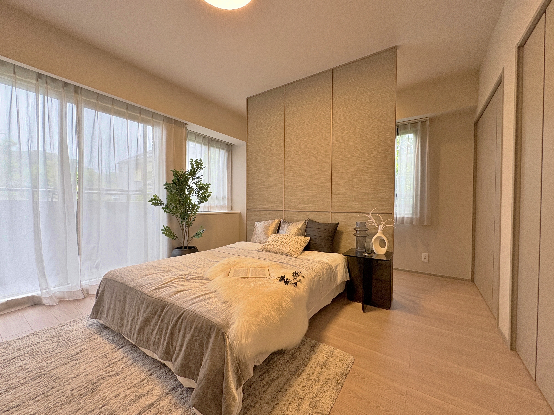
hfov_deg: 102.1
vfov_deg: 85.7
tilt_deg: -0.8
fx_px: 224
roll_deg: -0.1
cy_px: 208
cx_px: 277
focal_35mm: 14
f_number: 2.2
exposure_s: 1/99
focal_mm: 2.22
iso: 125
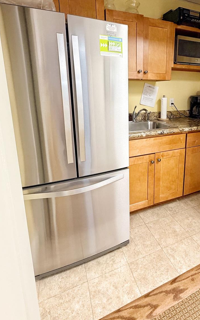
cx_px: 137
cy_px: 128
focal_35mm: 20
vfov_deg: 84.0
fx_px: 175
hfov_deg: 58.0
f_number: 2.2
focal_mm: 2.22
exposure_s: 1/60
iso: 320
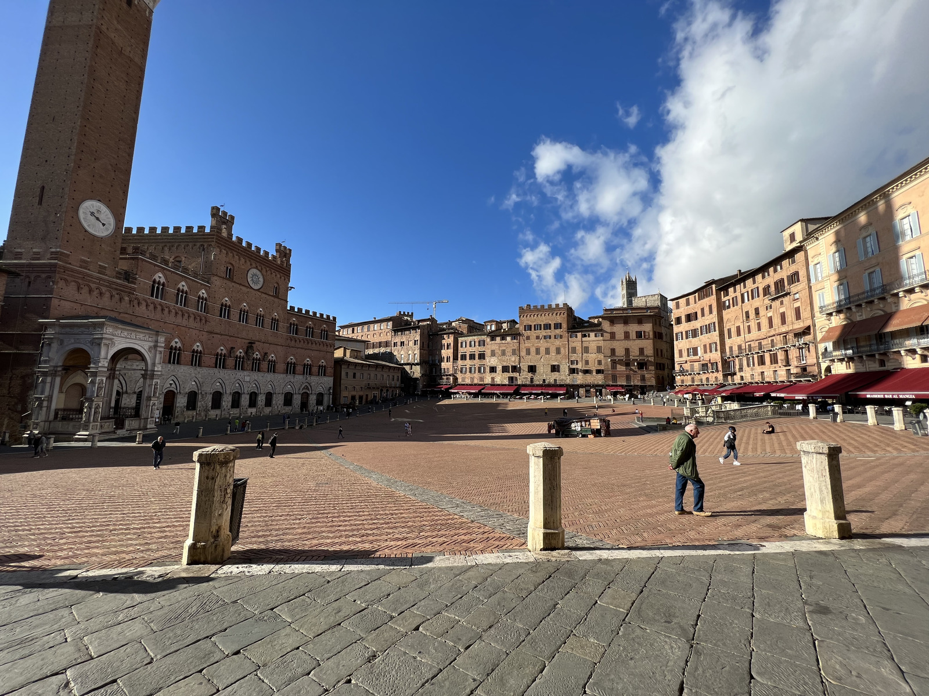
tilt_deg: +6.5
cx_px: 464
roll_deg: -0.7
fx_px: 349
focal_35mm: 13
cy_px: 348
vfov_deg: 89.9
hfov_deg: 106.2
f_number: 1.8
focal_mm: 1.57
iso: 32
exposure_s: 1/1410
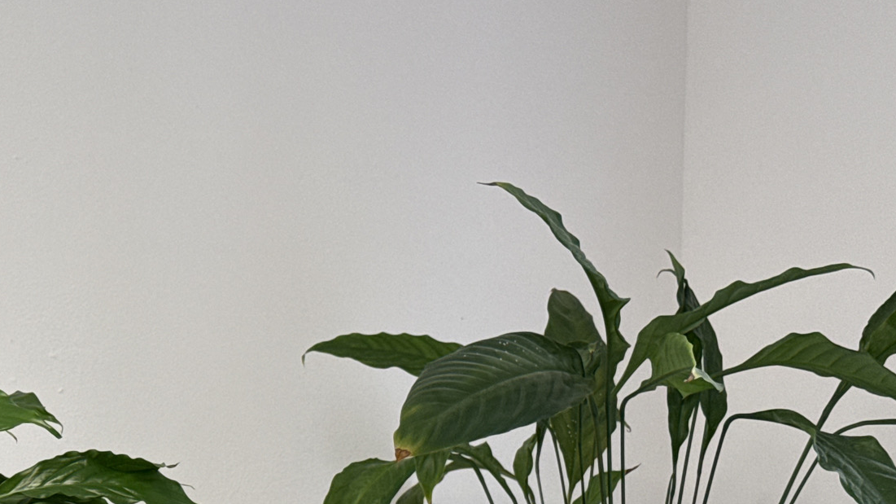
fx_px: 2257
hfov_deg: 21.9
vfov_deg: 12.6
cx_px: 92
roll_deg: -2.5
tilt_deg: +5.7
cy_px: 484
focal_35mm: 95
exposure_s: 1/100
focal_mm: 6.76
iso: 80
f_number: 1.78
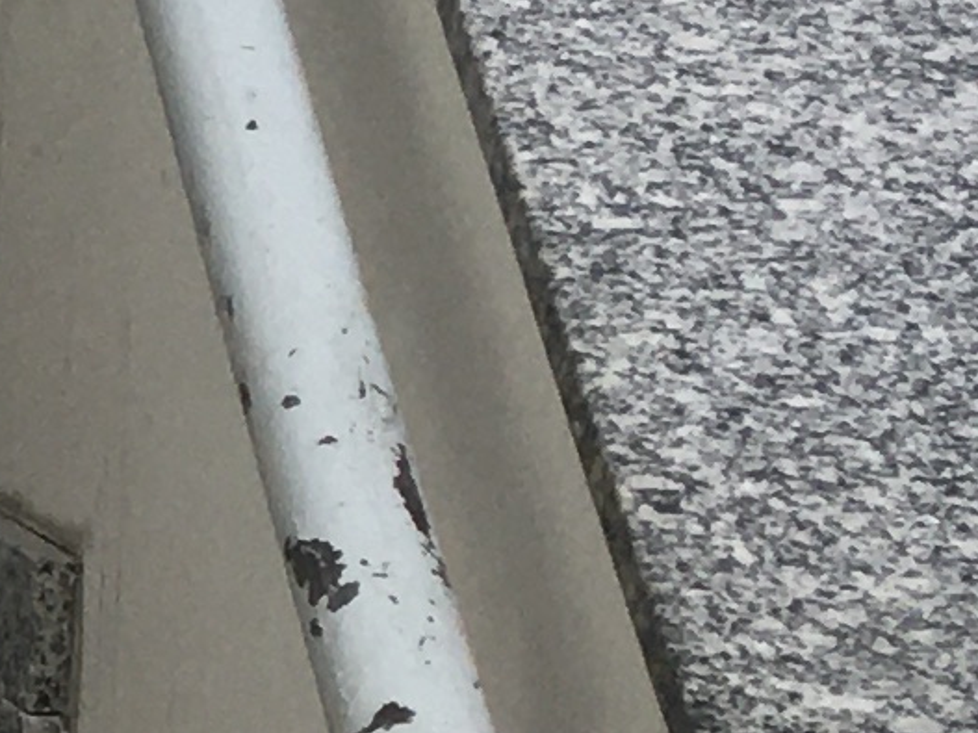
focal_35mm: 222
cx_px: -1661
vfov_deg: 6.5
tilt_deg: -15.8
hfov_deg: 8.0
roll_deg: -0.3
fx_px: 6271
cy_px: 1318
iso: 32
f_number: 2.2
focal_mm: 4.15
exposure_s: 1/120
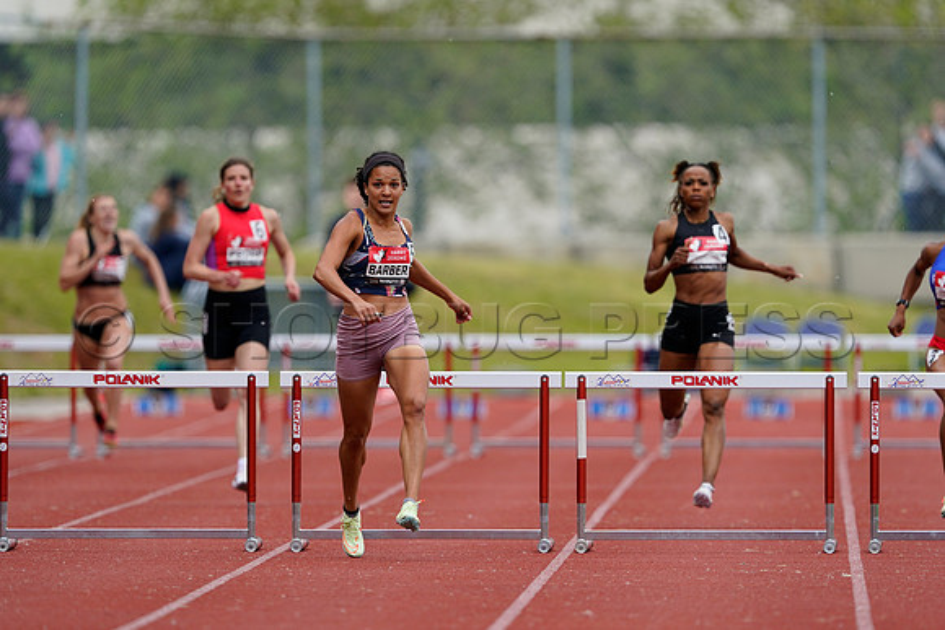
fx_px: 15753
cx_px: 472
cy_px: 315
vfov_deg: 2.3
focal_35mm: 600
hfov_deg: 3.4
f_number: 5
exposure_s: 1/640
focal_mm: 600
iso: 400
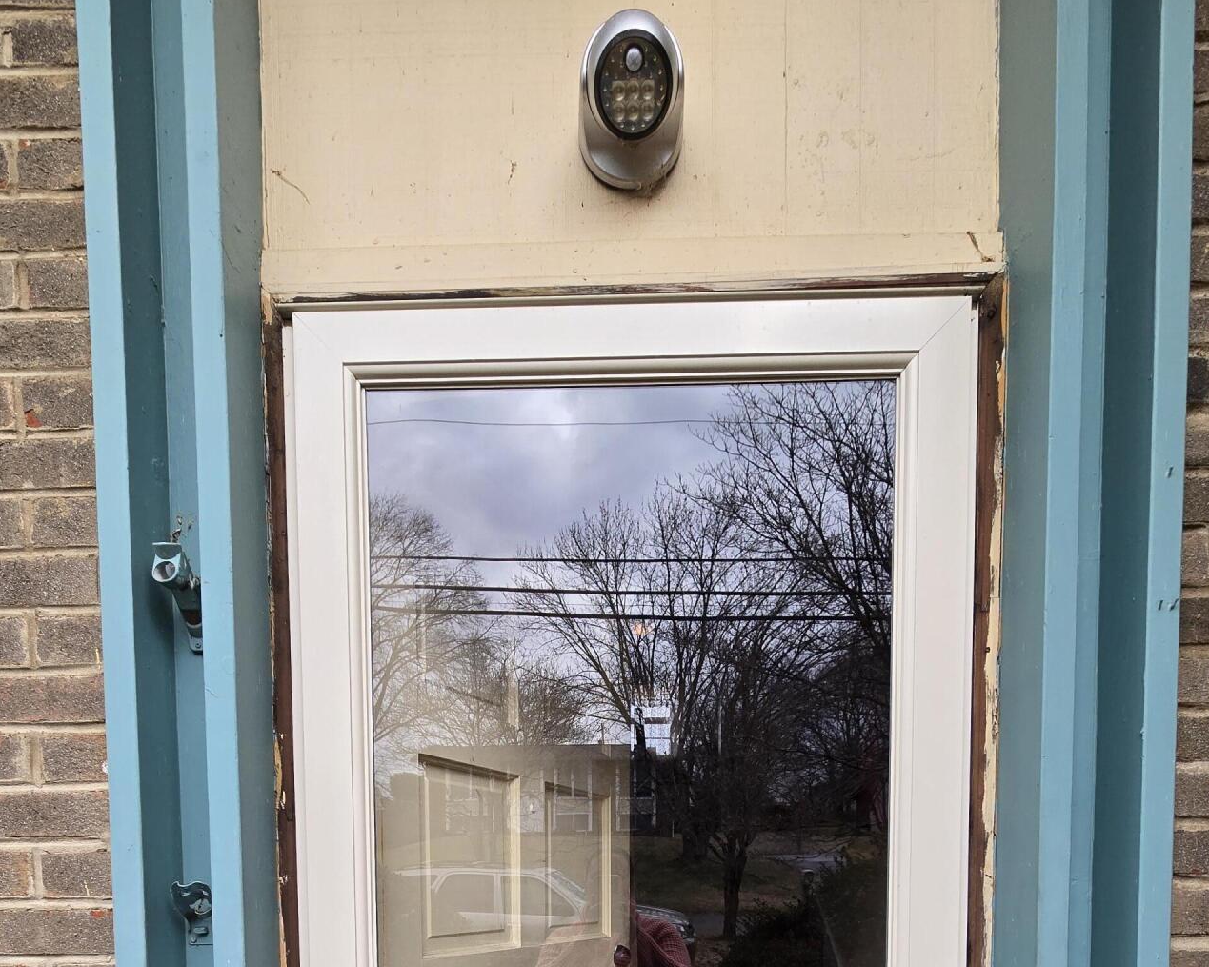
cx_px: 605
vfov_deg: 56.2
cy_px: 914
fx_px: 716
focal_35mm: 20
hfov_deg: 80.4
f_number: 2.2
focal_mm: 2.2
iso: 50
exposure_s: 1/342
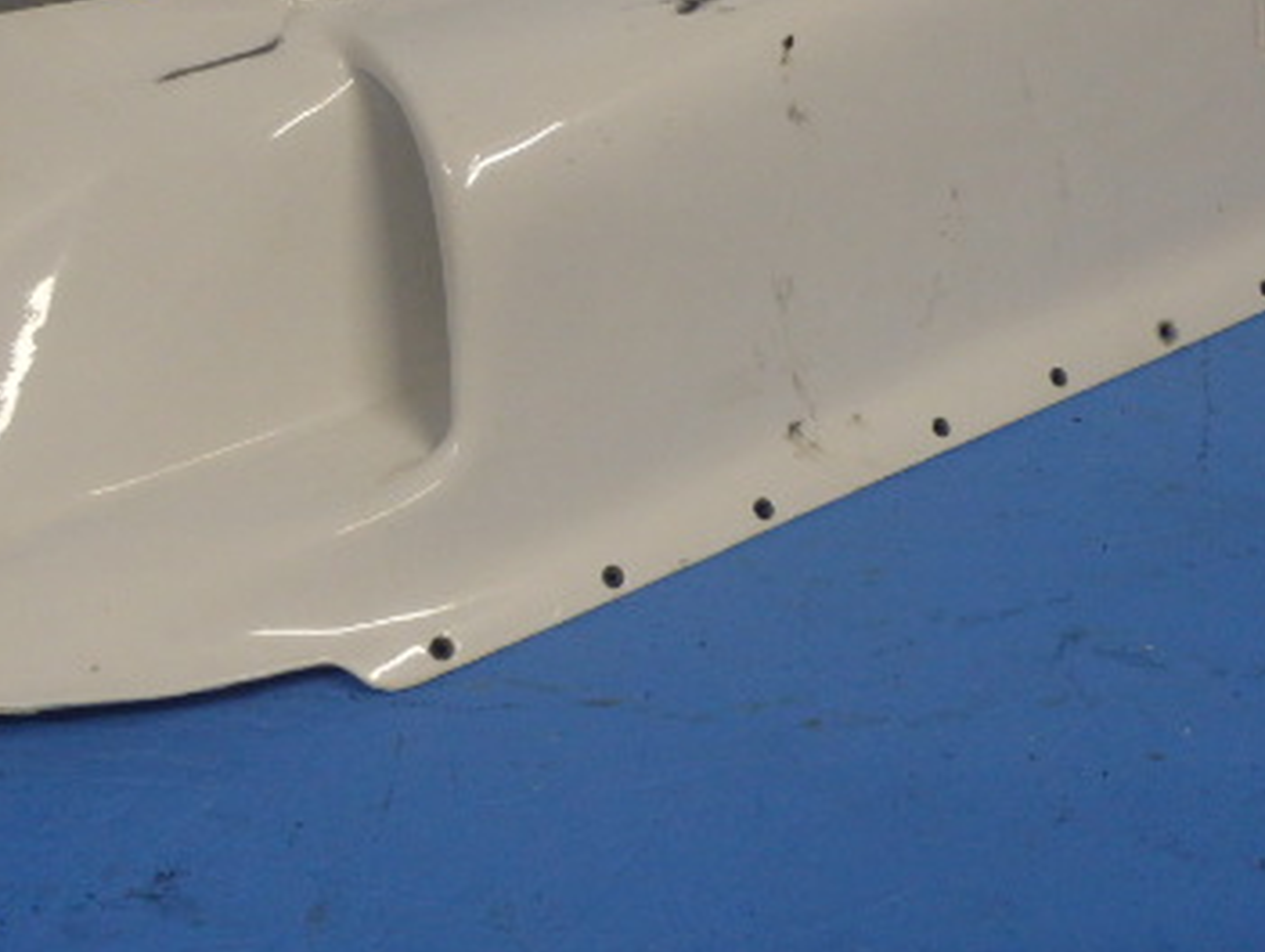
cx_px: 620
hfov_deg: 37.5
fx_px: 1866
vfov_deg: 28.1
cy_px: 213
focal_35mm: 51
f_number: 3.9
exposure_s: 1/30
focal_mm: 5
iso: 400
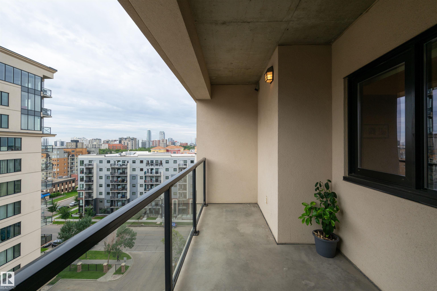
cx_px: 218
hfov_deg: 104.3
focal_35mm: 14
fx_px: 170
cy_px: 146
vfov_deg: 81.2
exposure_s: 1/200
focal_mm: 14
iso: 200
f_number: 10
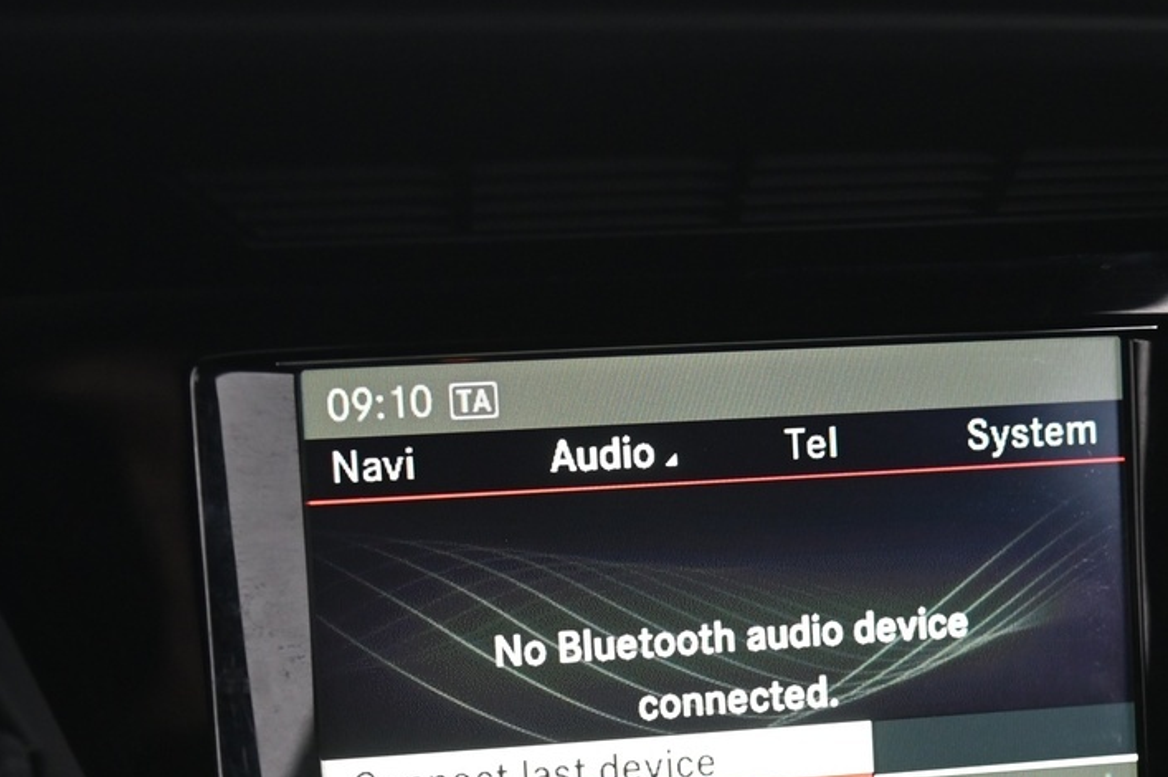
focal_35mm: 101
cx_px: 616
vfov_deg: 13.3
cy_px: 817
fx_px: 3274
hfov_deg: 20.2
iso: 2000
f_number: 4
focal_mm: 44
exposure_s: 1/25
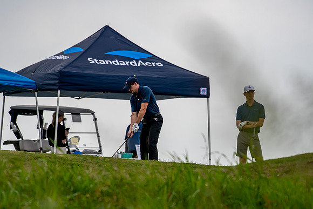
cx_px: 156
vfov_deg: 2.4
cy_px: 104
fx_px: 5087
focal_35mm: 585
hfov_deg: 3.5
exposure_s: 1/2000
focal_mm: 390
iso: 360
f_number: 5.6
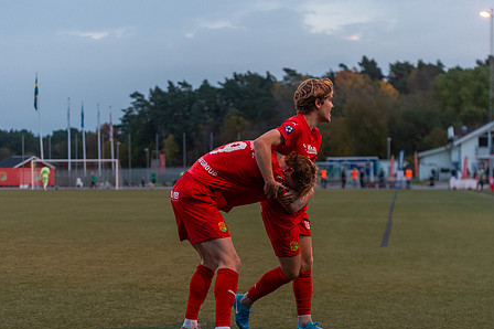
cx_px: 247
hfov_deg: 22.4
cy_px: 195
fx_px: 1248
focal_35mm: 91
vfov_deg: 15.0
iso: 5000
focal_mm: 70
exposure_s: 1/1000
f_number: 2.8
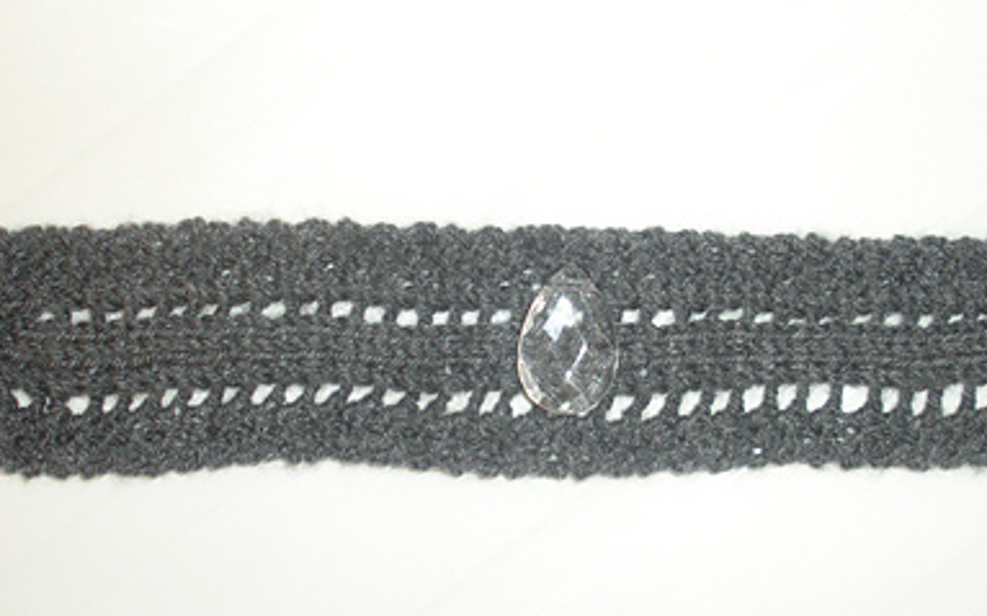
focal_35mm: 62
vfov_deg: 20.9
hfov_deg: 32.9
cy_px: 338
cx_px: 557
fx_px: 1667
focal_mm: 6.3
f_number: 3.5
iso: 200
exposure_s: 1/30
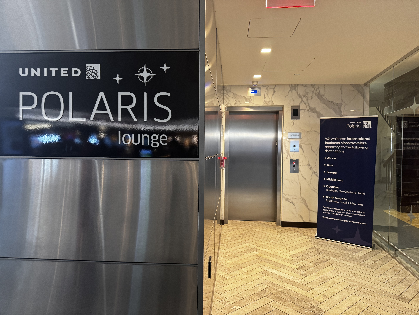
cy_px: 158
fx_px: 291
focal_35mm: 24
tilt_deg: -3.9
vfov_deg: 56.8
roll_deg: -1.4
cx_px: 210
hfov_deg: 71.6
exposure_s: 1/60
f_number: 1.78
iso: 250
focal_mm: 6.76
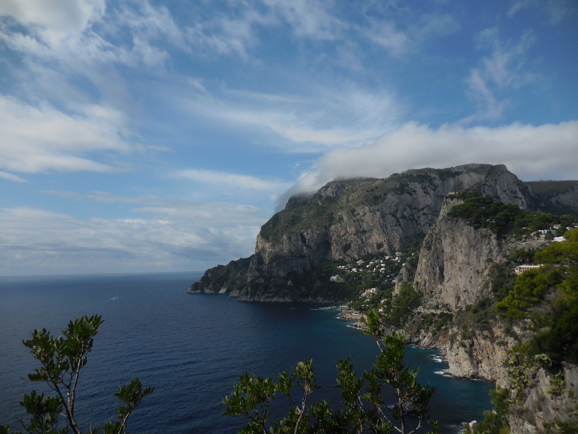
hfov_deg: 69.4
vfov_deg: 54.9
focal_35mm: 25
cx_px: 289
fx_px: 417
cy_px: 217
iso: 125
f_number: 6.6
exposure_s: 1/1000
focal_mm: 4.5
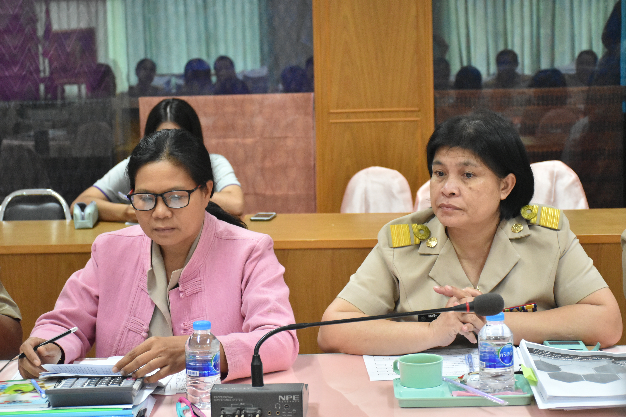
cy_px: 208
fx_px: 1304
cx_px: 313
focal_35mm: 75
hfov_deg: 27.0
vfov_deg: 18.2
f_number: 5.6
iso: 2500
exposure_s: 1/125
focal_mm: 50
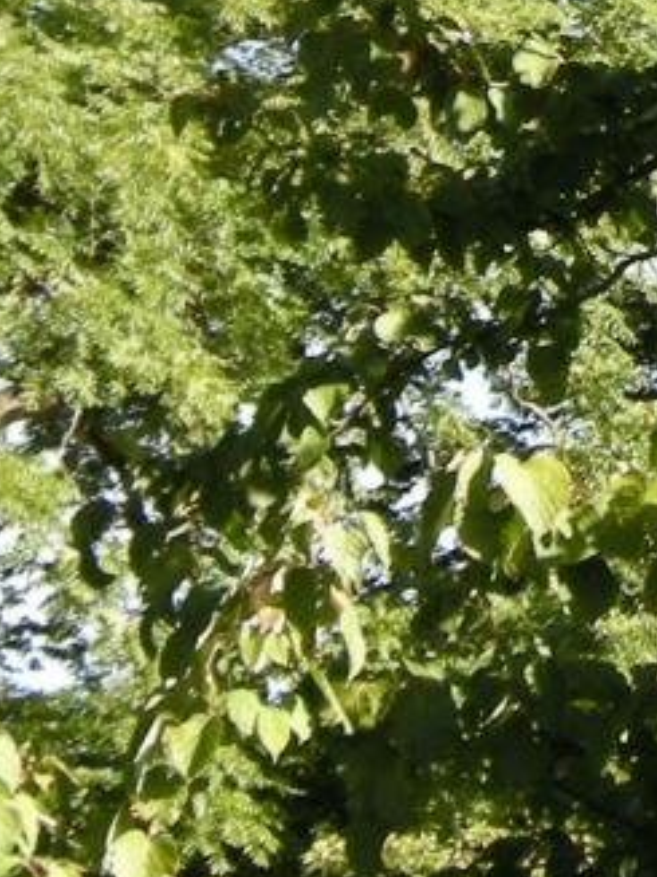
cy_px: -271
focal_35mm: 214
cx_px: 1368
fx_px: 5419
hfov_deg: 6.7
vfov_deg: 9.1
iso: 64
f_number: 3.8
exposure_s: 1/152
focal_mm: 7.5
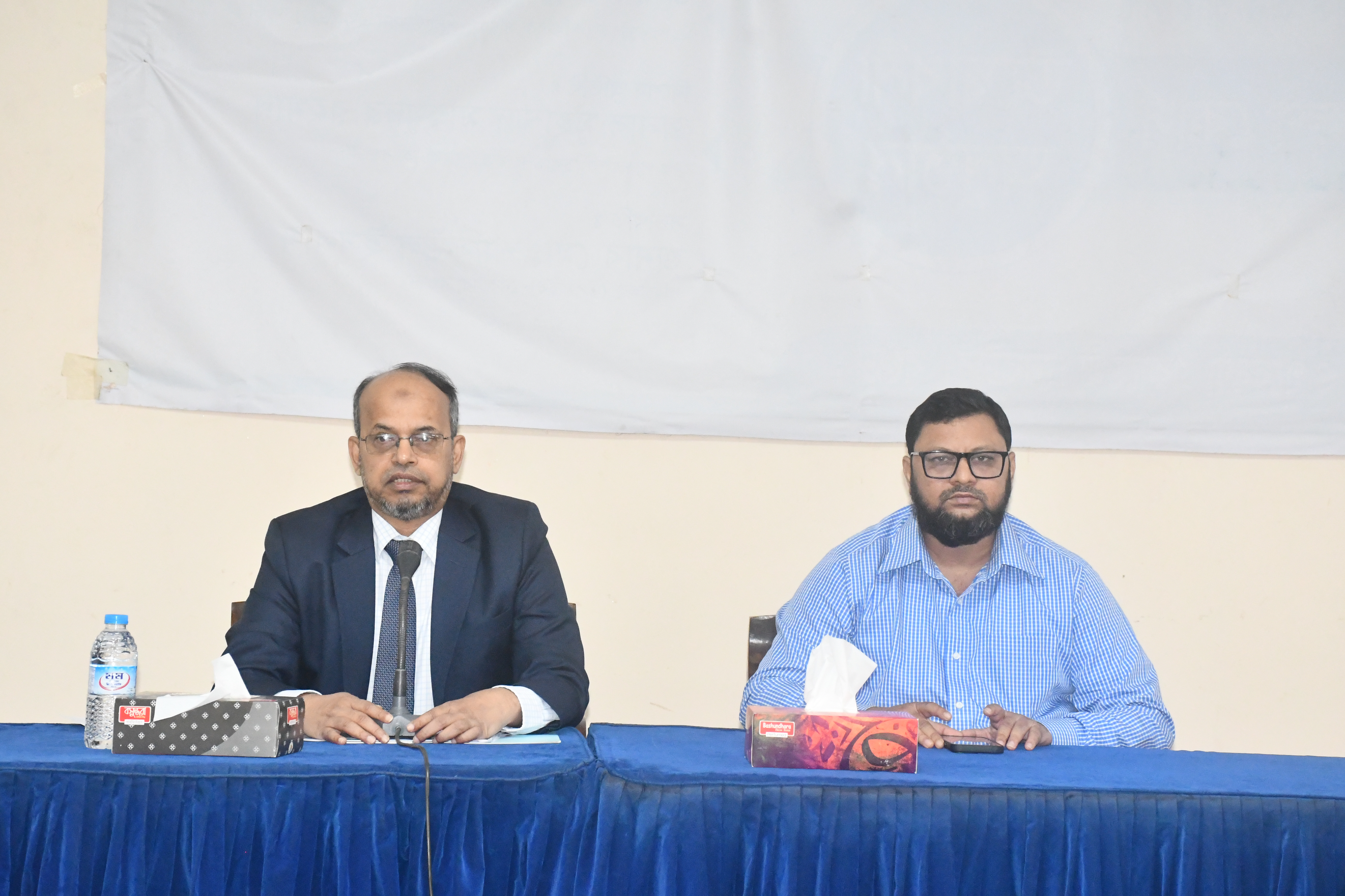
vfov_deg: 16.3
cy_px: 448
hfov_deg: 24.2
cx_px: 672
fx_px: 3138
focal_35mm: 84
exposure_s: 1/160
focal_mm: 56
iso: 6400
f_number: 8
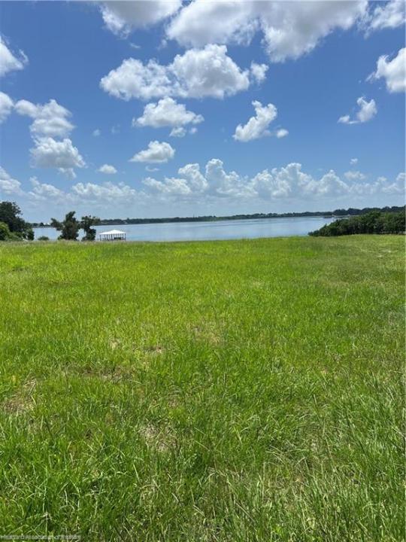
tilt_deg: -7.4
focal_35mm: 26
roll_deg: +1.8
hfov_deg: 53.1
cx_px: 203
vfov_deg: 67.3
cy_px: 271
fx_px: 407
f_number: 1.5
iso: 50
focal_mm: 5.7
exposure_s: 1/6579
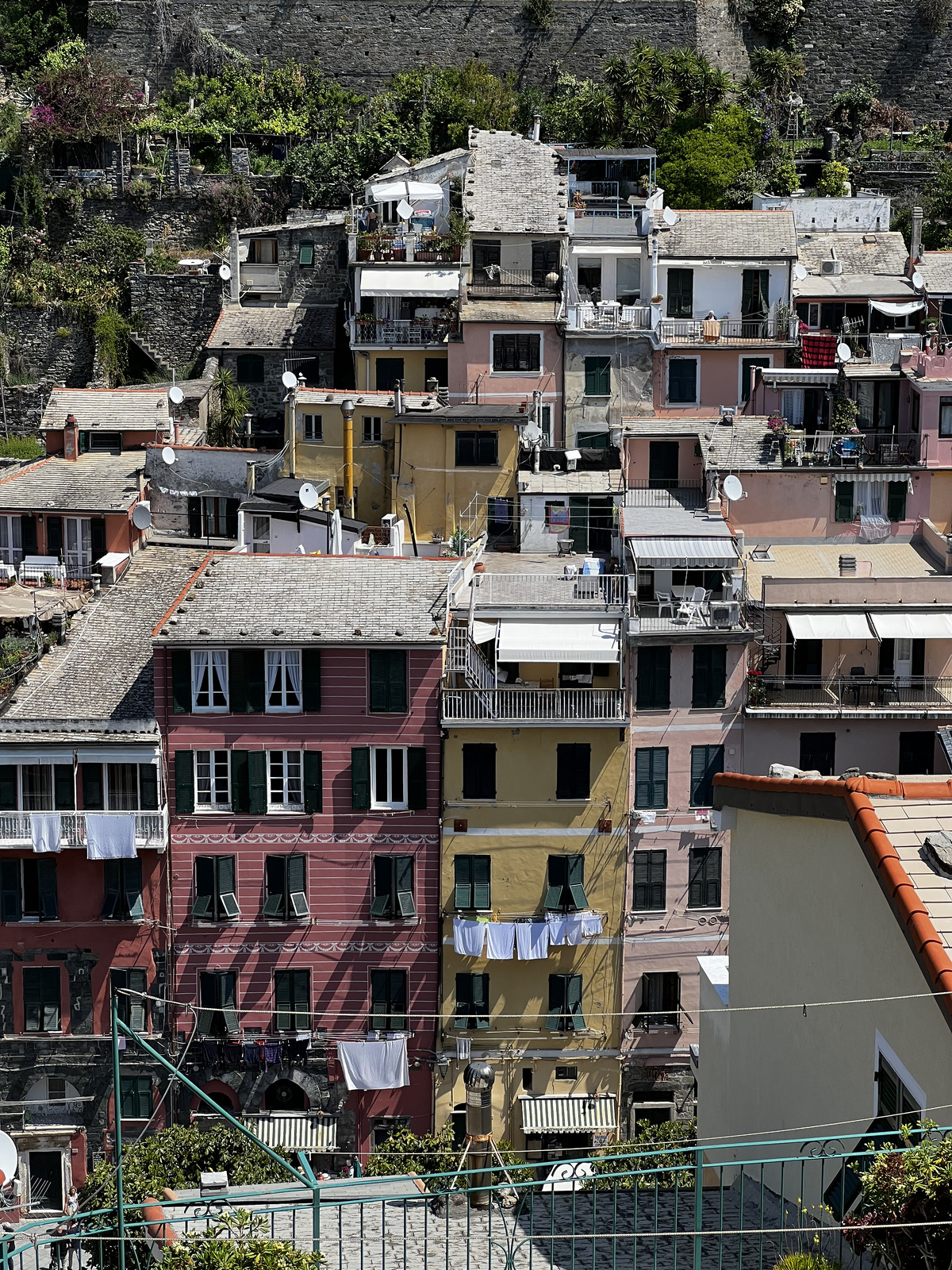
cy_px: 635
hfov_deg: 19.1
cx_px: 476
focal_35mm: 77
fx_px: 2824
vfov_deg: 25.3
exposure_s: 1/657
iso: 32
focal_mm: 9
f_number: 2.8
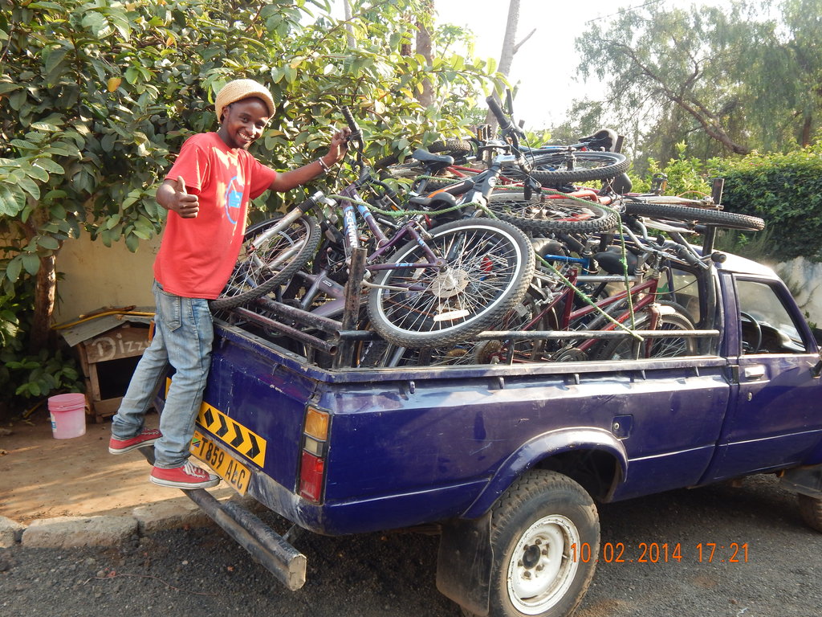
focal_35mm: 34
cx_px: 411
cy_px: 308
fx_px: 807
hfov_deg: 54.0
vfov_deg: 41.8
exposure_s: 1/125
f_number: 3.3
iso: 125
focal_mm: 6.1
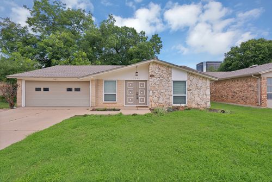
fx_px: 129
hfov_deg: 93.2
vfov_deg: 70.6
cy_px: 91
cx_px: 136
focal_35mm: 17
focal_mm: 17
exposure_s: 1/200
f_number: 9
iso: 640
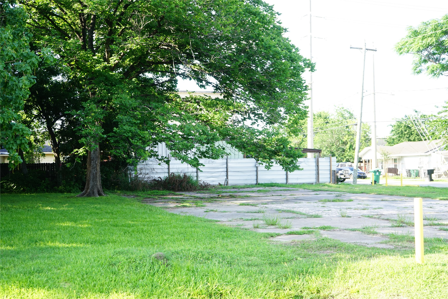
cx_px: 224
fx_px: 585
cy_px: 150
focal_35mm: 47
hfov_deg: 41.9
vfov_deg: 28.6
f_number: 4.5
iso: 100
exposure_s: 1/80
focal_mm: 47
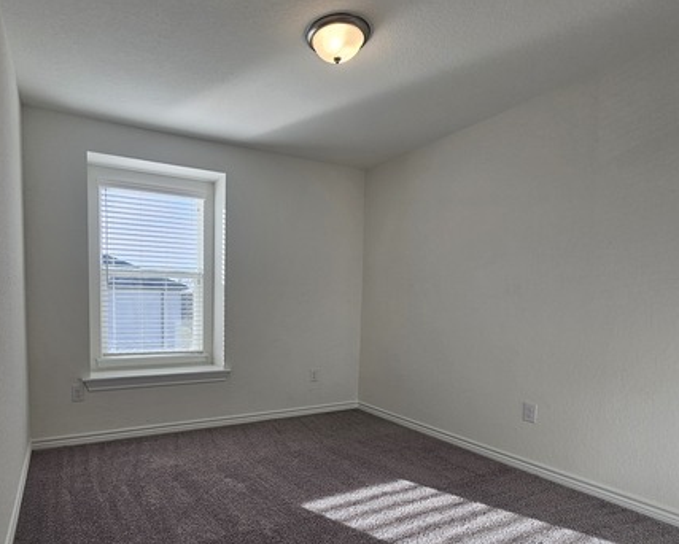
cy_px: 328
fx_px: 382
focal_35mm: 19
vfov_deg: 70.1
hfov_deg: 82.3
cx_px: 274
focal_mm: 2.2
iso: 50
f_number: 2.2
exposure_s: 1/208
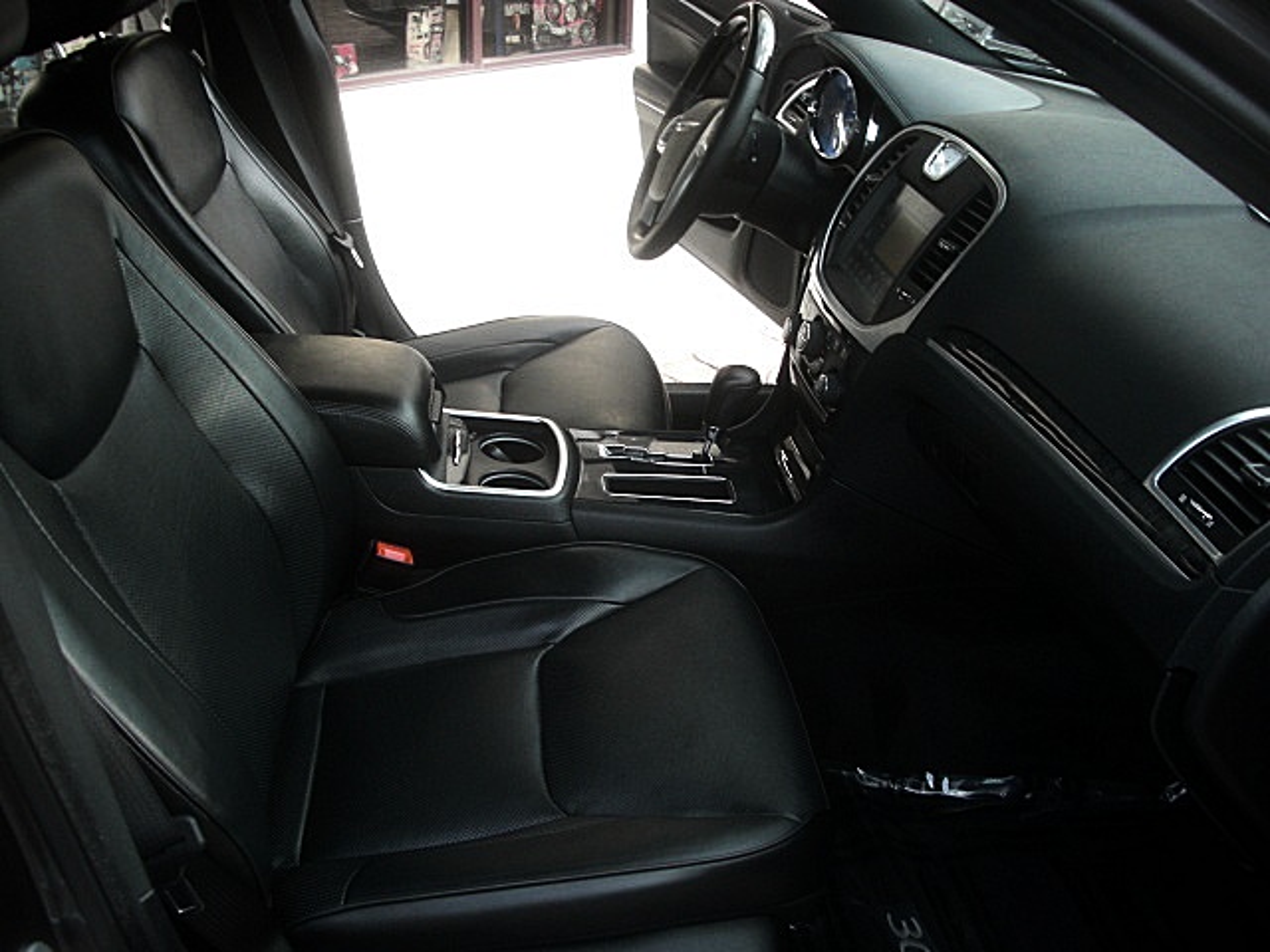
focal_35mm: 36
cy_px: 476
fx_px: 1321
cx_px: 635
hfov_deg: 51.4
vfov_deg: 39.7
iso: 200
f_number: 2.8
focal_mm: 6.3
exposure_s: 1/80
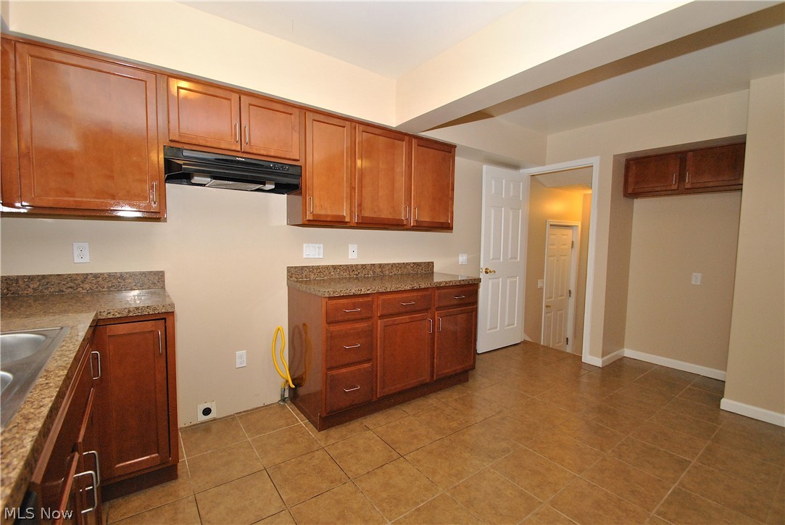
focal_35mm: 15
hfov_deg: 100.3
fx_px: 327
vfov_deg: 77.4
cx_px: 392
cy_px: 262
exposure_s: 1/60
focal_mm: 10
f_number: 7.1
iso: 800
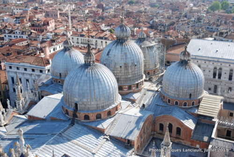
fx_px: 264
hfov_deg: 47.9
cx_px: 117
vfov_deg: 33.1
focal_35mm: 40
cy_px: 78
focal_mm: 27
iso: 100
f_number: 6.3
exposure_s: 1/160
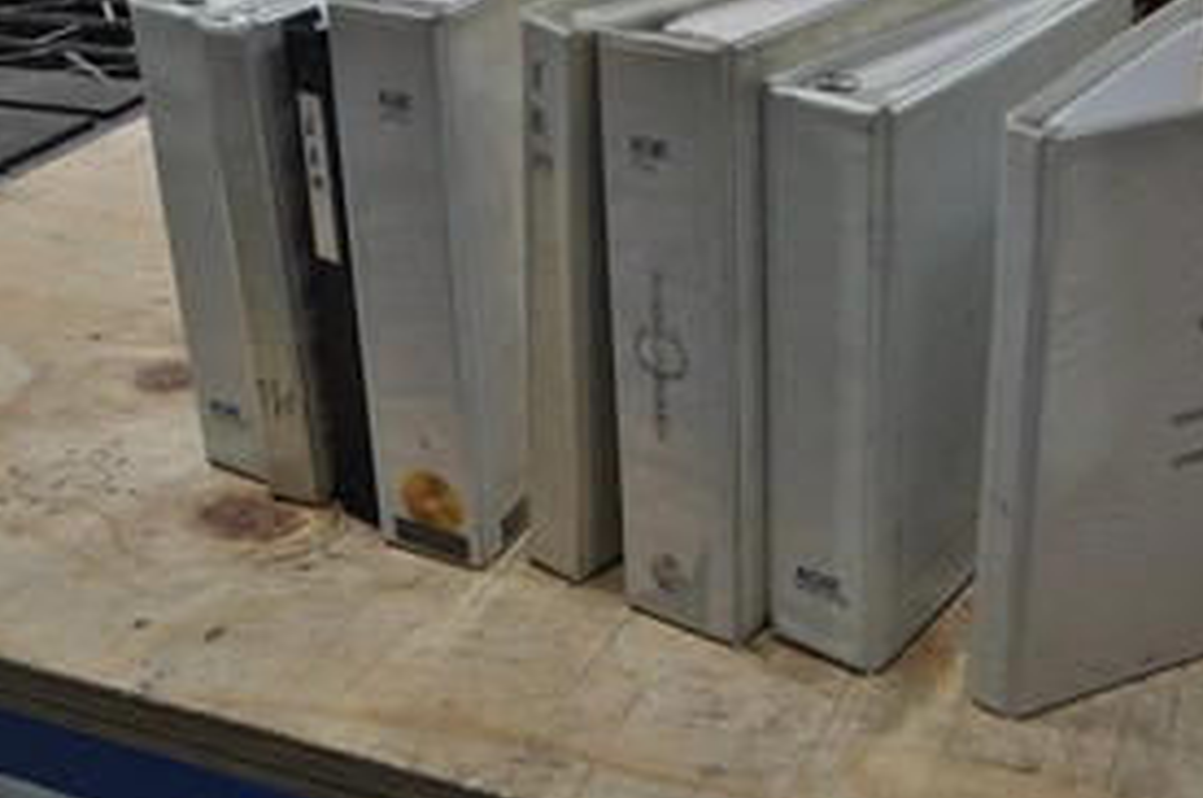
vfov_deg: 25.7
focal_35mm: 52
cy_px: 259
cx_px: 691
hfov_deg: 38.2
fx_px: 1735
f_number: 4
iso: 450
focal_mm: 24
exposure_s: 1/60
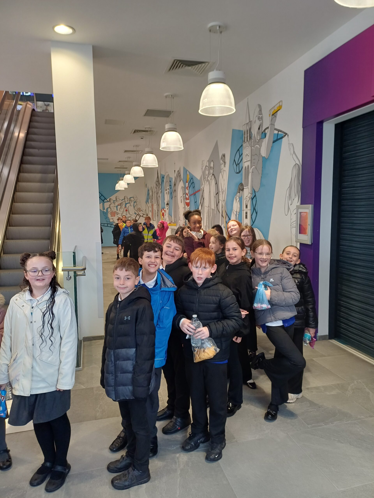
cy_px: 249
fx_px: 360
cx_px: 187
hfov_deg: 54.9
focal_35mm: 25
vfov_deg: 69.4
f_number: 1.8
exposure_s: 1/50
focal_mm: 4.65
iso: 125
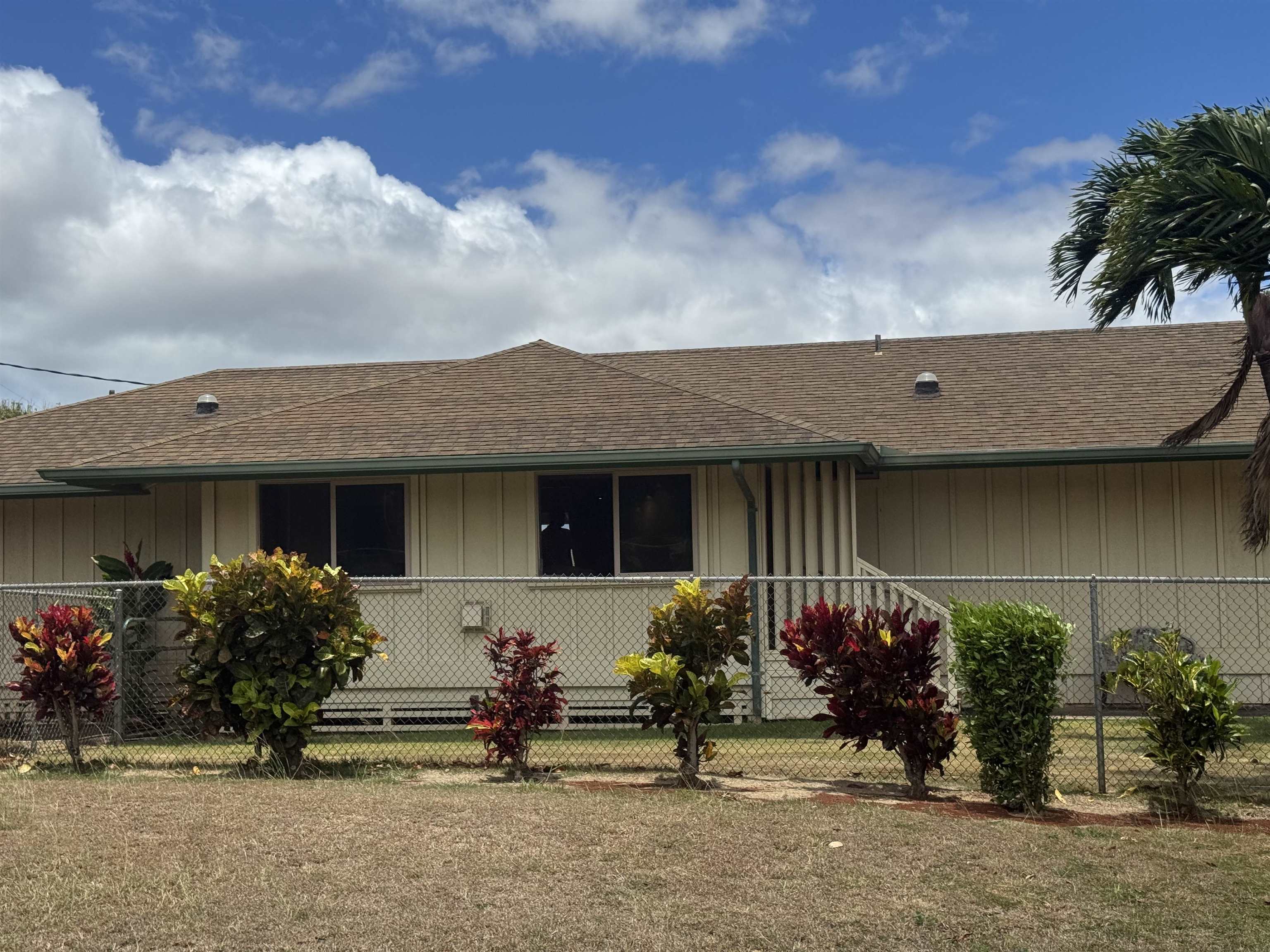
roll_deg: +1.1
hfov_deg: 39.7
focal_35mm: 48
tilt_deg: +3.3
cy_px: 476
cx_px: 635
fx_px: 1761
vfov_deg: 30.3
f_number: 1.78
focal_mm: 6.76
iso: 64
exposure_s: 1/7092
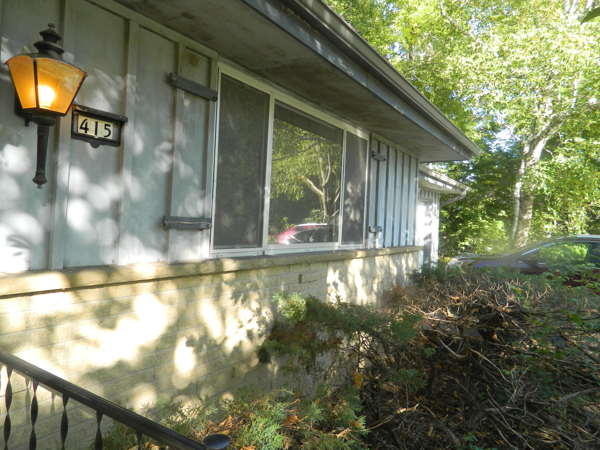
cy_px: 225
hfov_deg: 69.4
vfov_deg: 54.9
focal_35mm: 25
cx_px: 300
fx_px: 433
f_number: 3.1
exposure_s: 1/60
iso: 80
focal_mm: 4.5
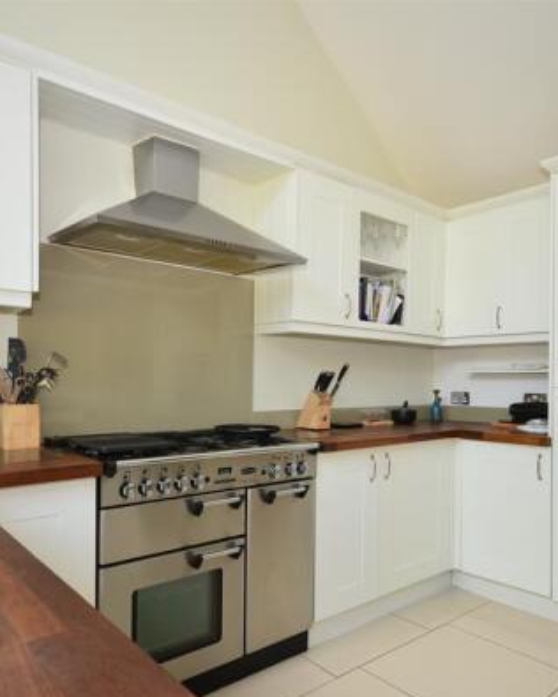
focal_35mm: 28
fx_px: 578
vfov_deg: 62.1
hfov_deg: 51.3
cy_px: 381
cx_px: 323
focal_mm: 12
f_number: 5.6
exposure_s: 1/15
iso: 200
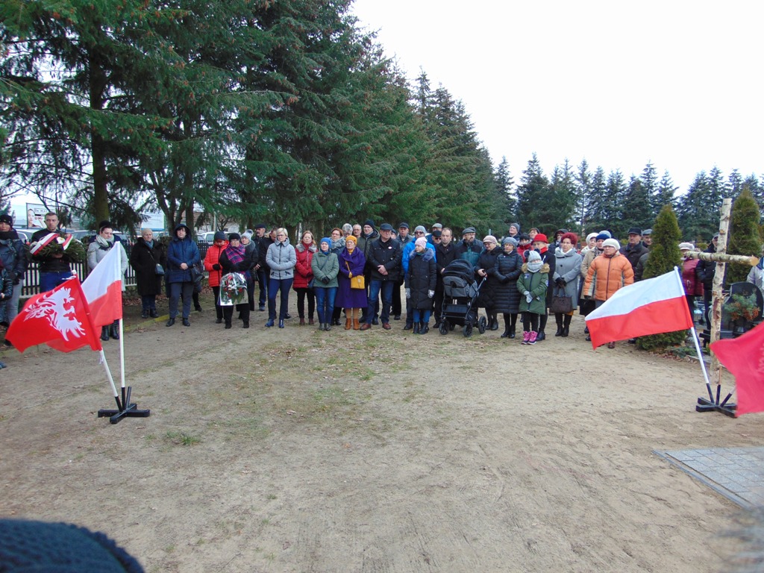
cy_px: 286
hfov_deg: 69.4
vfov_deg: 54.9
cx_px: 382
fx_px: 552
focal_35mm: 25
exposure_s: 1/50
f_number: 3
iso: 80
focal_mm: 4.5
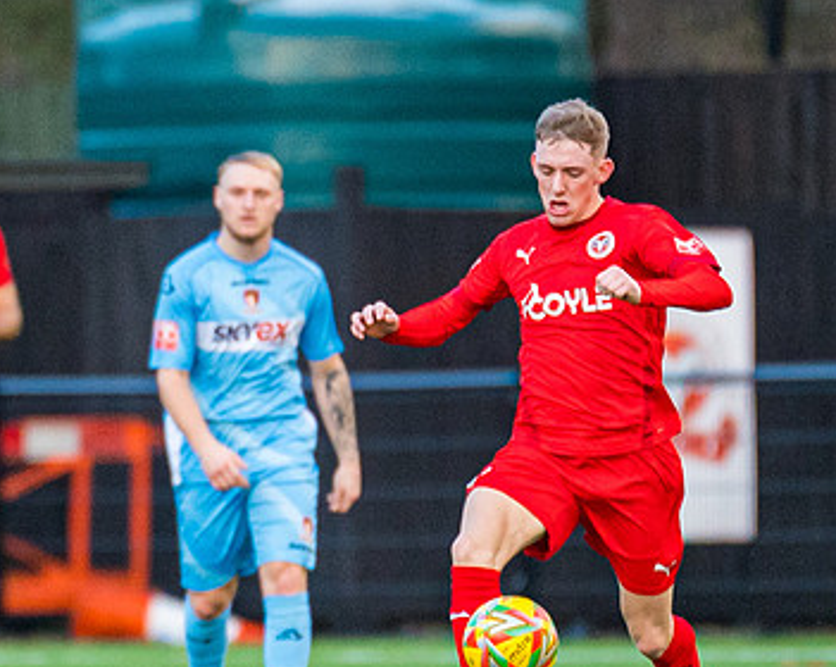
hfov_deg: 1.7
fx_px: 28645
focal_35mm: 1159
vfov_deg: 1.3
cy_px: 258
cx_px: 211
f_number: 2.8
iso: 1600
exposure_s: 1/1600
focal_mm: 270
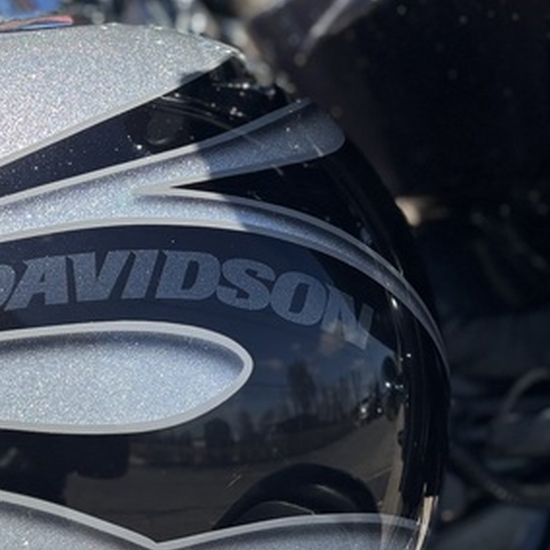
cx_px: -163
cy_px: 170
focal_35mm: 83
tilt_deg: -7.6
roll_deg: -1.7
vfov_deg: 20.8
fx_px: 1492
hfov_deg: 19.3
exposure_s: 1/2710
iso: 50
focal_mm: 5.96
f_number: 1.6
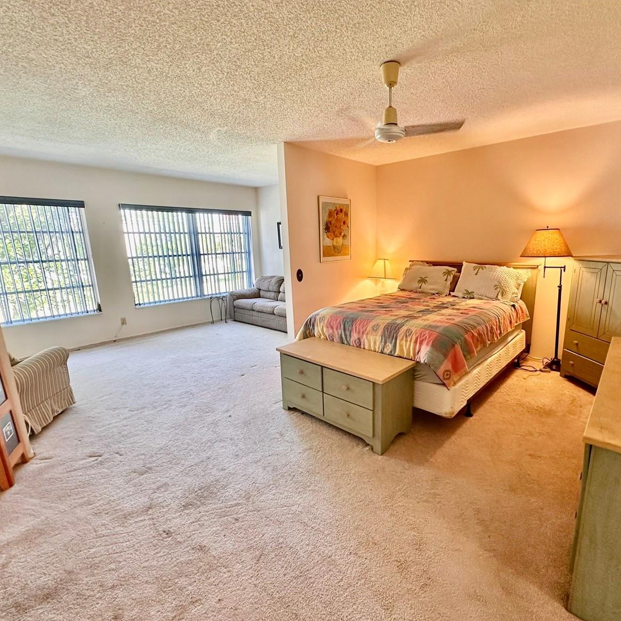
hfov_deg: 83.6
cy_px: 318
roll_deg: +1.0
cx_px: 349
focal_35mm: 17
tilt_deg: -13.0
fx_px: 345
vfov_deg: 84.0
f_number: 2.2
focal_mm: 2.22
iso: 200
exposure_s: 1/60
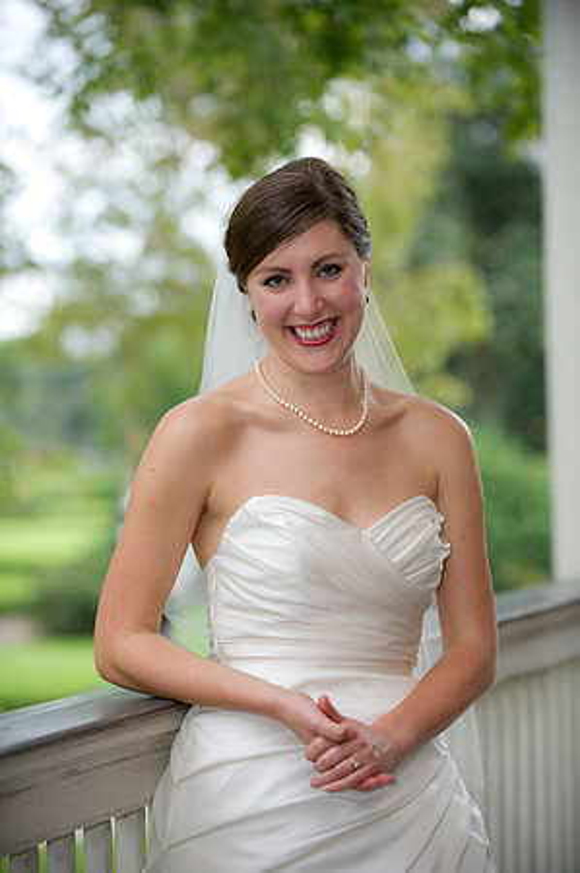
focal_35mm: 105
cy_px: 436
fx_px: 2543
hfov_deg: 13.0
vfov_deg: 19.5
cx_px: 290
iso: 250
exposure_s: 1/100
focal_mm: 105
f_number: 2.8
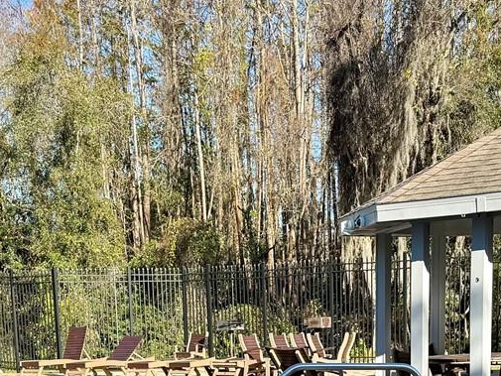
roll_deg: +1.1
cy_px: 514
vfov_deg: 17.9
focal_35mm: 76
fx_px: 1100
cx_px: 244
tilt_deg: -10.8
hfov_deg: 25.7
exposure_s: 1/2232
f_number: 1.78
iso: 100
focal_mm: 6.76
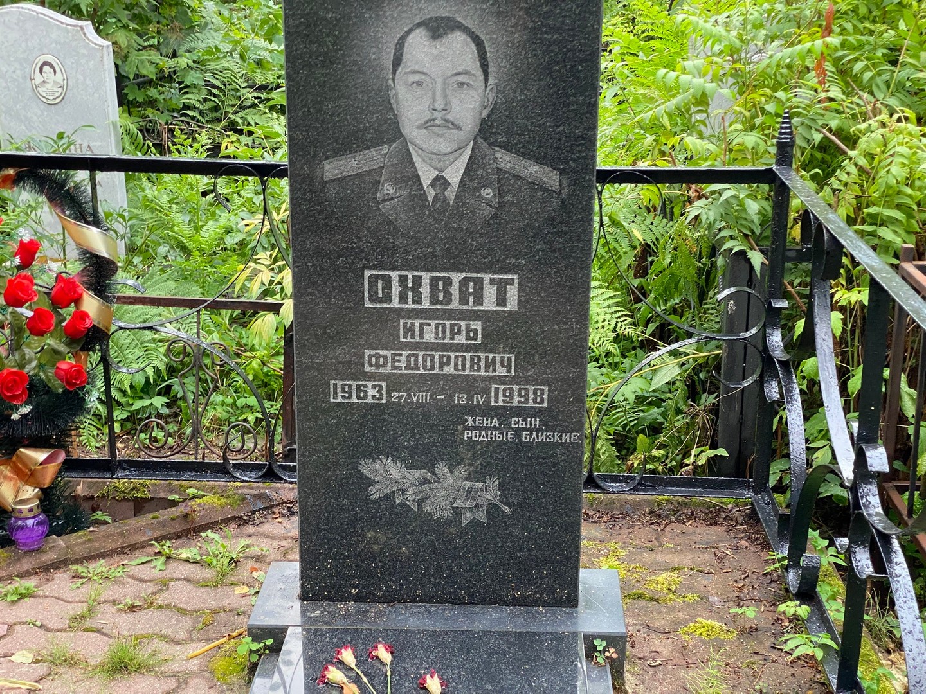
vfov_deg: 28.0
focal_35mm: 52
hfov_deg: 36.8
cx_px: 463
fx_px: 1391
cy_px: 347
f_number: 2
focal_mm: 6
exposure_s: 1/121
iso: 160
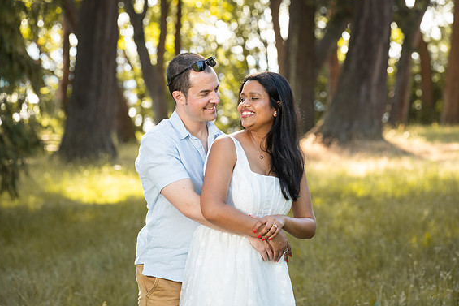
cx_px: 227
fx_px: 1964
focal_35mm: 154
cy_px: 152
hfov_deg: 13.3
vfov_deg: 8.9
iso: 500
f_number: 5.6
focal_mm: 150
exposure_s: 1/200
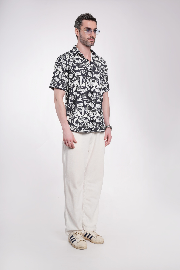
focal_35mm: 51
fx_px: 381
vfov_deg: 39.0
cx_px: 90
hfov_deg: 26.6
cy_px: 135
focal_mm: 50.8
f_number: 8
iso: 200
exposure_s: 1/160
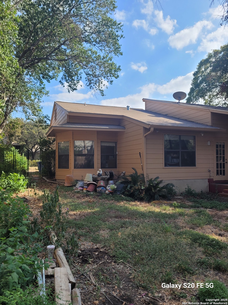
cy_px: 152
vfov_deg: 67.3
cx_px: 114
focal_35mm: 26
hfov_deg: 53.1
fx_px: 228
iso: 40
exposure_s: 1/1096
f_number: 1.8
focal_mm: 5.4
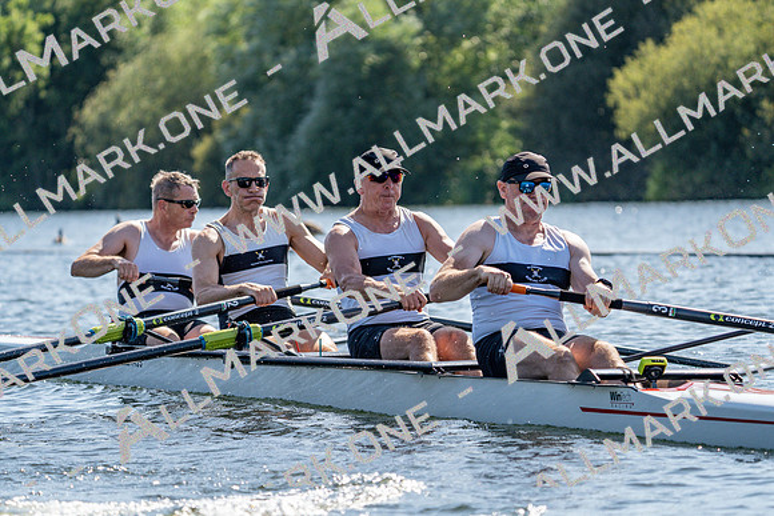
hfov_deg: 9.1
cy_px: 258
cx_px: 387
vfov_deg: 6.1
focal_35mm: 227
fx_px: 4881
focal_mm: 227
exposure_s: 1/2000
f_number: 5.6
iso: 400
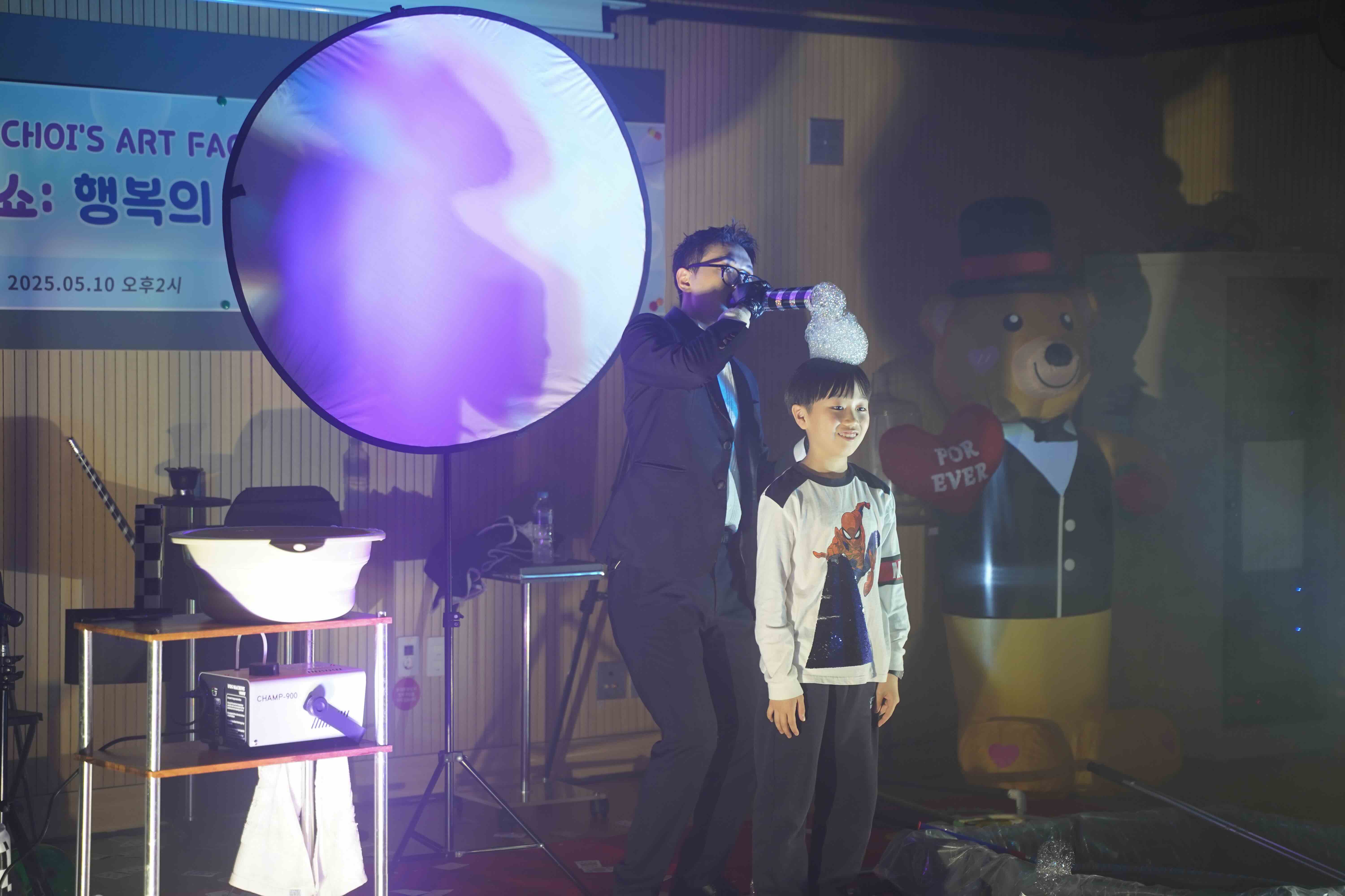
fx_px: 2802
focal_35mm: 75
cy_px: 448
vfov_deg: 18.2
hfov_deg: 27.0
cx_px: 672
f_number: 4
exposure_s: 1/80
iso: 400
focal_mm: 75
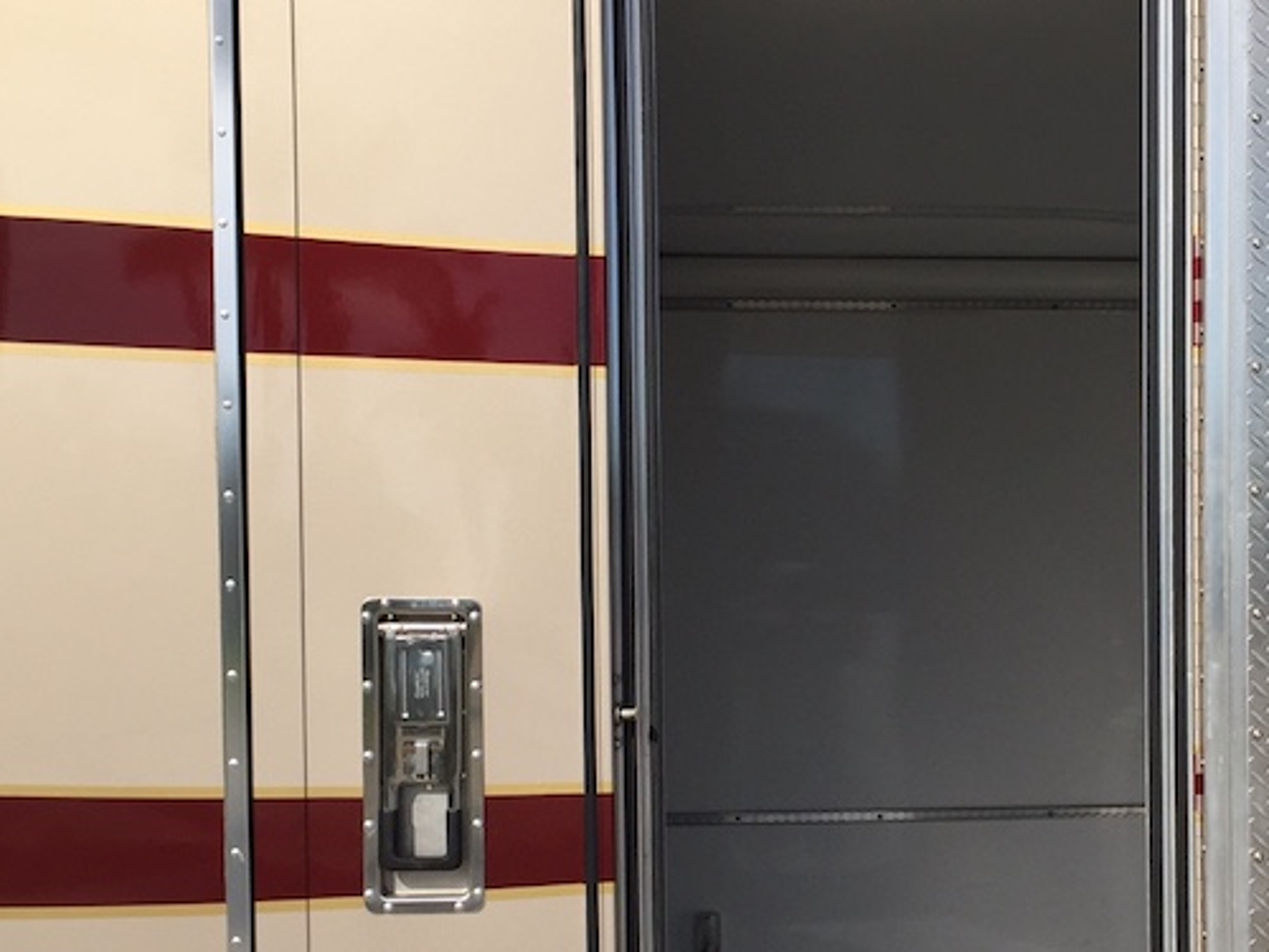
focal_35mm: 58
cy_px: 691
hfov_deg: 32.5
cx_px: 975
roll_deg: -2.2
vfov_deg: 25.0
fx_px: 2126
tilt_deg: +1.3
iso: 32
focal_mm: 4.15
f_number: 2.2
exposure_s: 1/3049
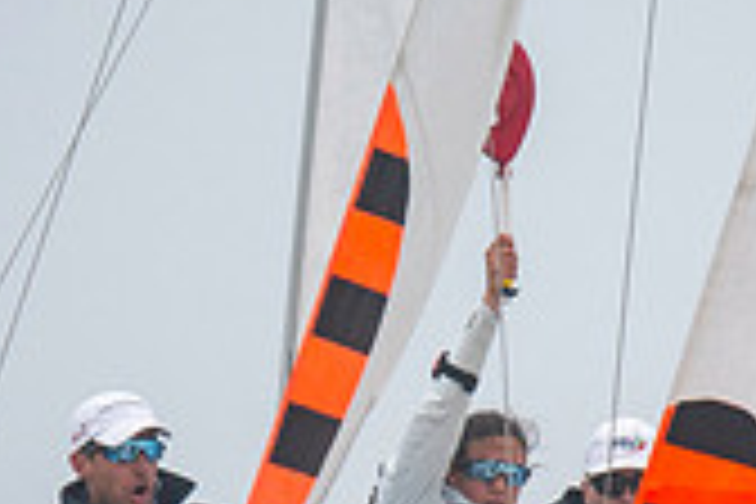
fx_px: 38616
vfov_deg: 0.7
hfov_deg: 1.1
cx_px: 384
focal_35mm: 1839
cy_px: 514
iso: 250
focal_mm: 300
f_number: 4
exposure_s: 1/2500
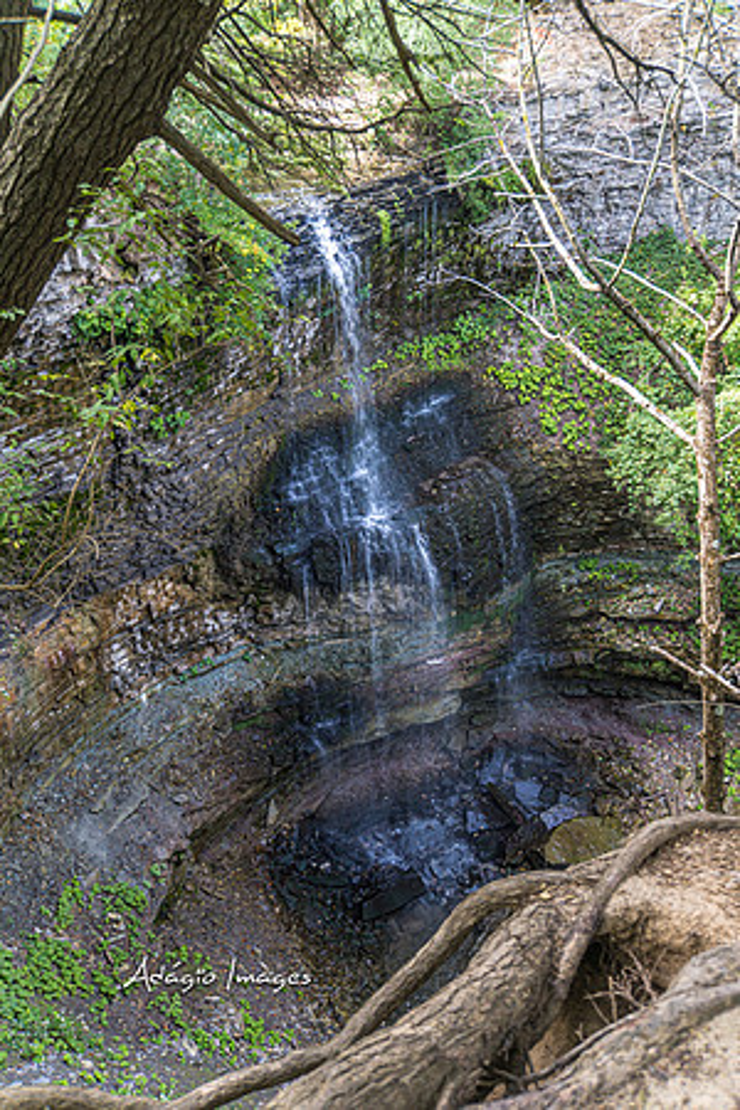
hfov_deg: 33.0
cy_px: 555
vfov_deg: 47.9
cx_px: 370
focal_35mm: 40
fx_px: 1249
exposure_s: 1/25
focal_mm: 27
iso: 100
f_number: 4
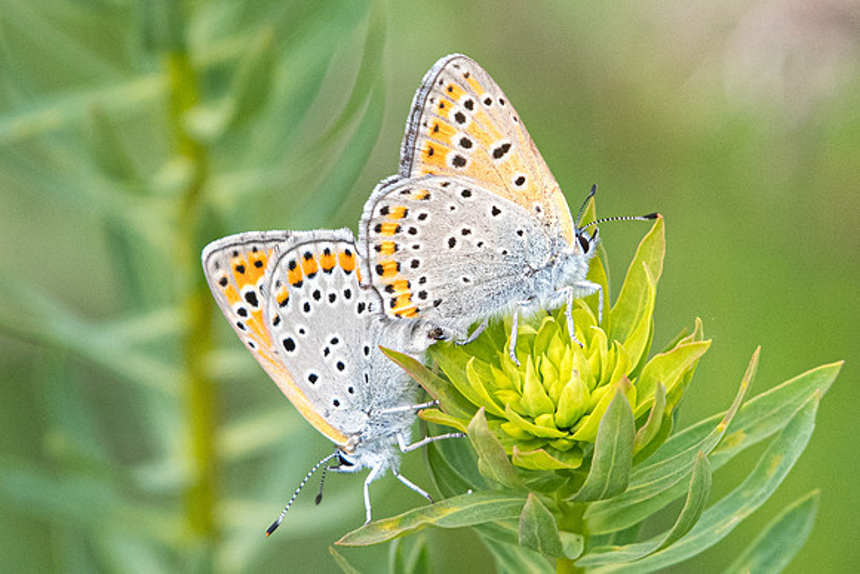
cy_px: 233
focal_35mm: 1106
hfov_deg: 1.9
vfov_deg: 1.2
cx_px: 557
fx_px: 26415
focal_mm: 400
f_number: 9
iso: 800
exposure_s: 1/800
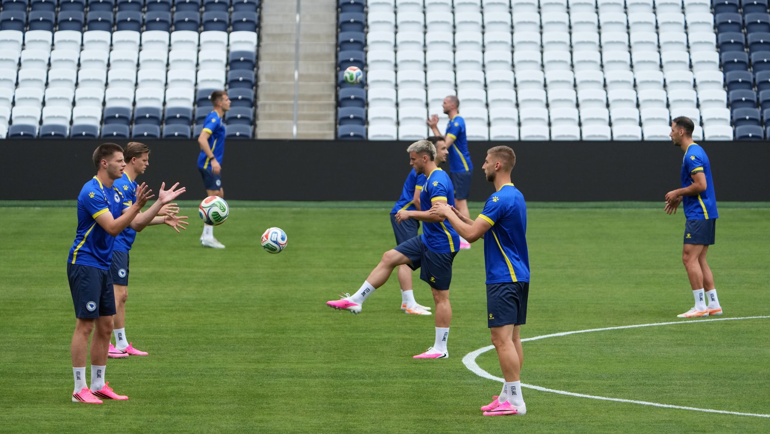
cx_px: 385
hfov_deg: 8.3
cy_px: 223
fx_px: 5330
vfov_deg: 4.7
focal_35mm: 261
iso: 800
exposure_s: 1/2500
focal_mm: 248
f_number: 5.6
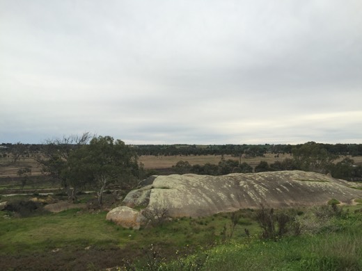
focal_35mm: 29
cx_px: 181
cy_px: 136
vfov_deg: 48.2
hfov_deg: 61.7
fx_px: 303
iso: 32
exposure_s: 1/120
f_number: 2.2
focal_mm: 4.15
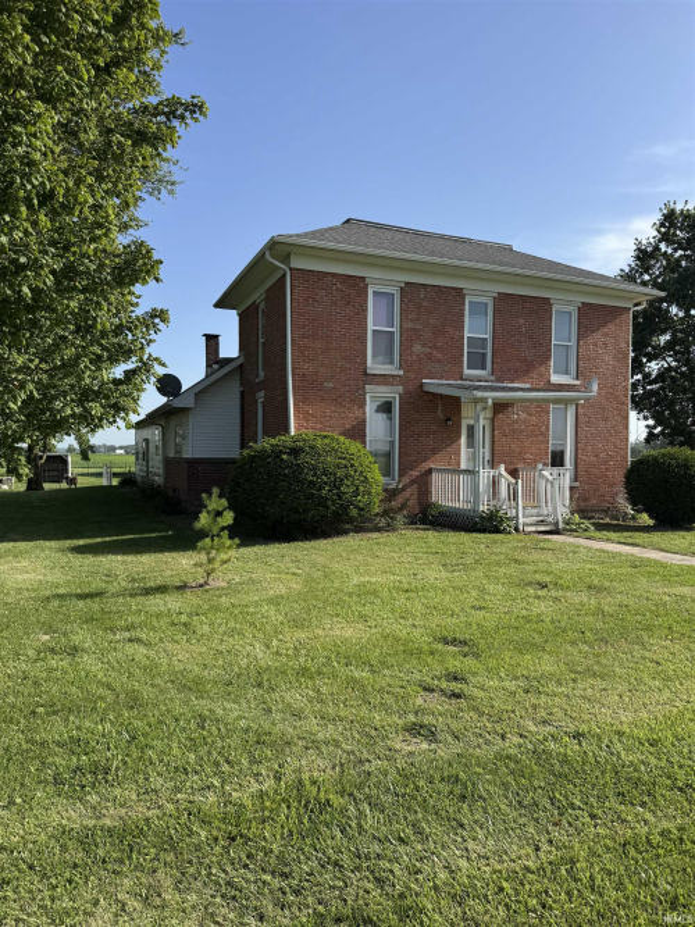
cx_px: 348
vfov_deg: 71.6
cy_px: 464
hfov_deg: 56.8
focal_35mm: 24
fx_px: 643
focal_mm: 6.76
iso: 80
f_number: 1.78
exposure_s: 1/3413
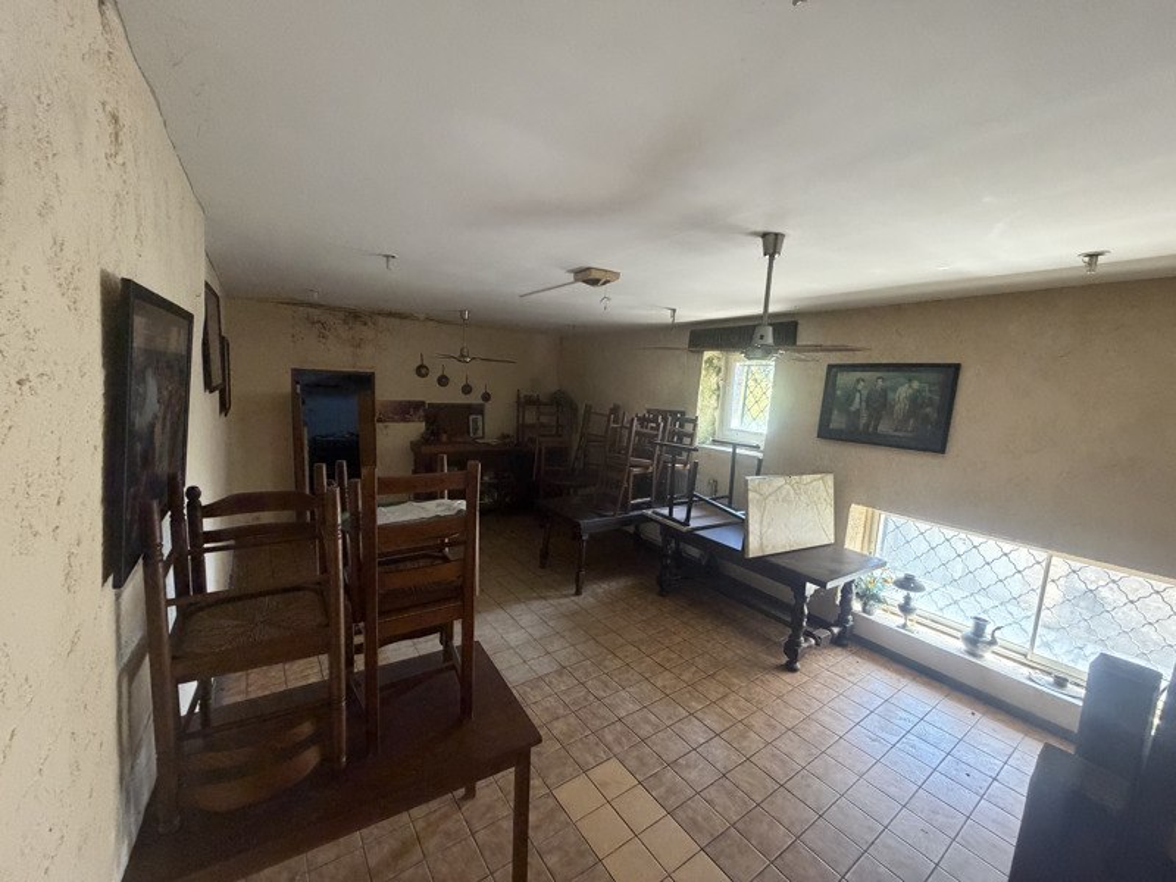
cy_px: 441
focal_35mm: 14
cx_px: 588
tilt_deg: -7.5
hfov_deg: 102.1
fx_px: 476
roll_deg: -1.9
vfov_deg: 85.7
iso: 400
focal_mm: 2.22
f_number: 2.2
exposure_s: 1/60
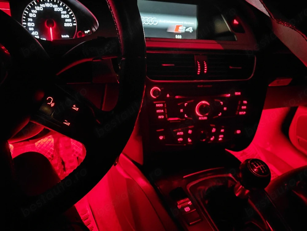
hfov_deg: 69.4
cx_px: 154
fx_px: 222
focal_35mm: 25
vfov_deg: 54.9
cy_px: 116
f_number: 1.8
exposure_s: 1/4
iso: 2000
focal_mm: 4.69
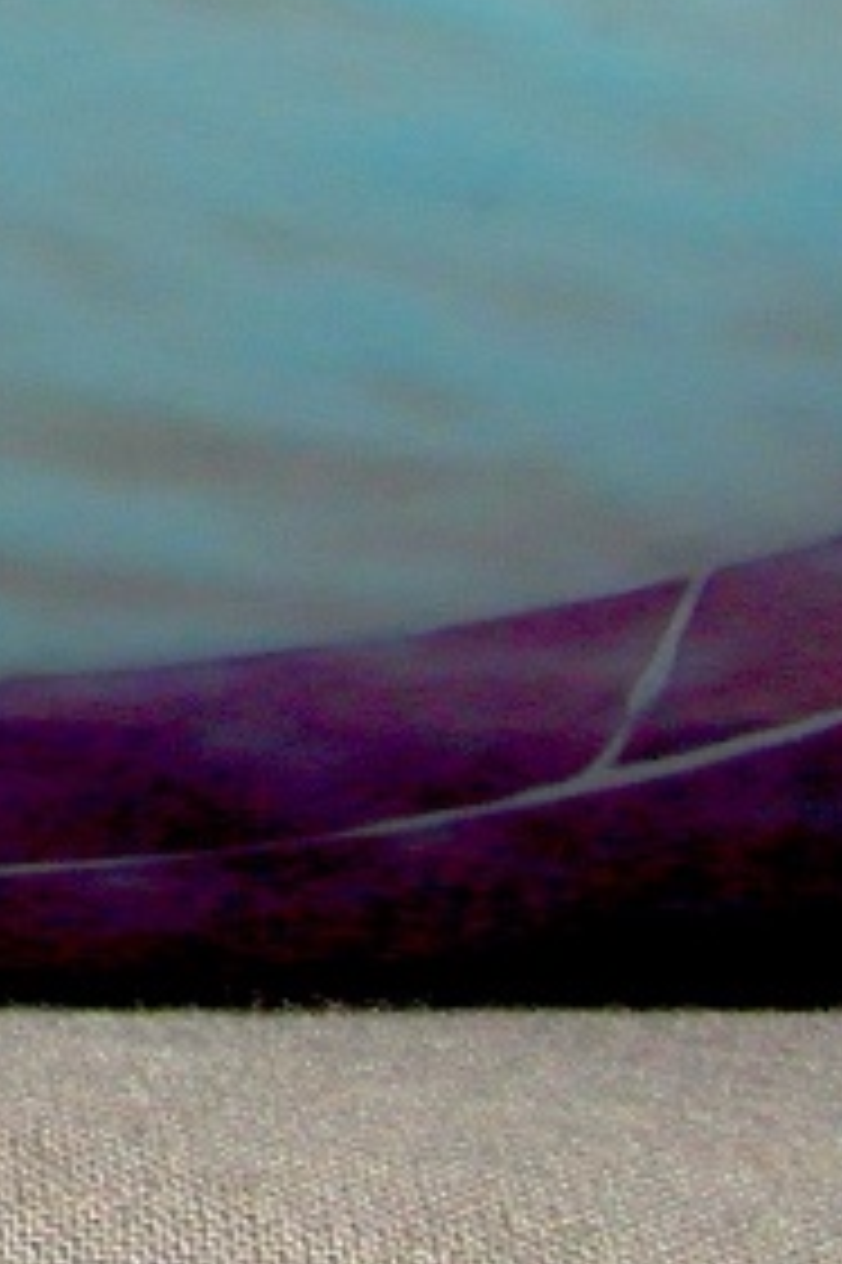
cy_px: -666
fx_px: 6393
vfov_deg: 10.9
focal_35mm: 182
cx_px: -1508
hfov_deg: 6.9
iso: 80
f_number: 5.8
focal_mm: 6.8
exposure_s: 1/250
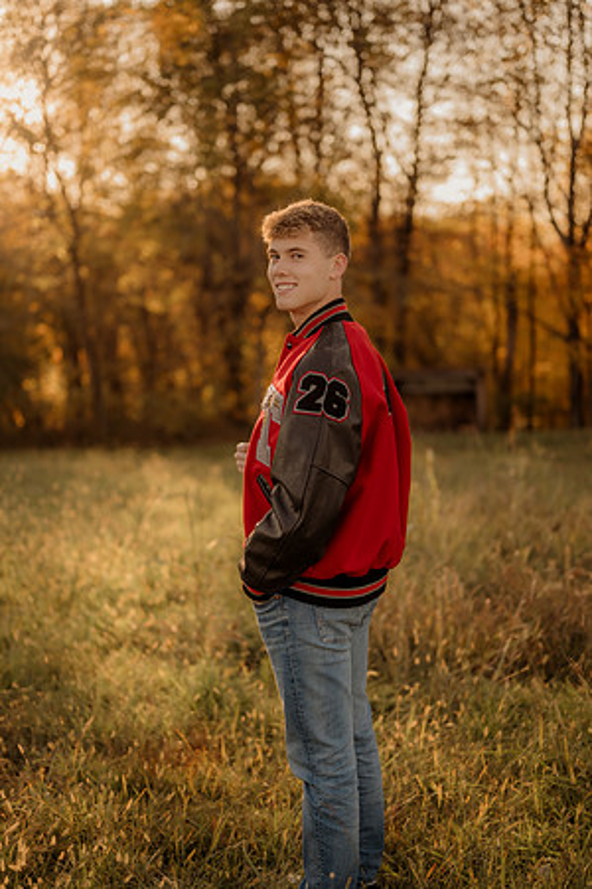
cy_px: 444
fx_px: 1233
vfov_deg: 39.6
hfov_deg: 27.0
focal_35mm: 50
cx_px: 296
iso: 250
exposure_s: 1/1000
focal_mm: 50
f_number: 1.8
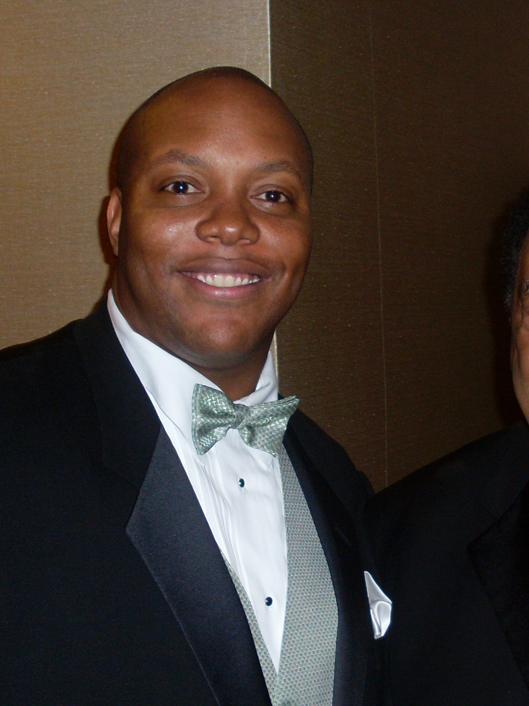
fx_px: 1406
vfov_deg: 28.1
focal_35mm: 69
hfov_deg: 21.2
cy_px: 405
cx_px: 363
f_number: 3
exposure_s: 1/45
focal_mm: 6.3
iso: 100
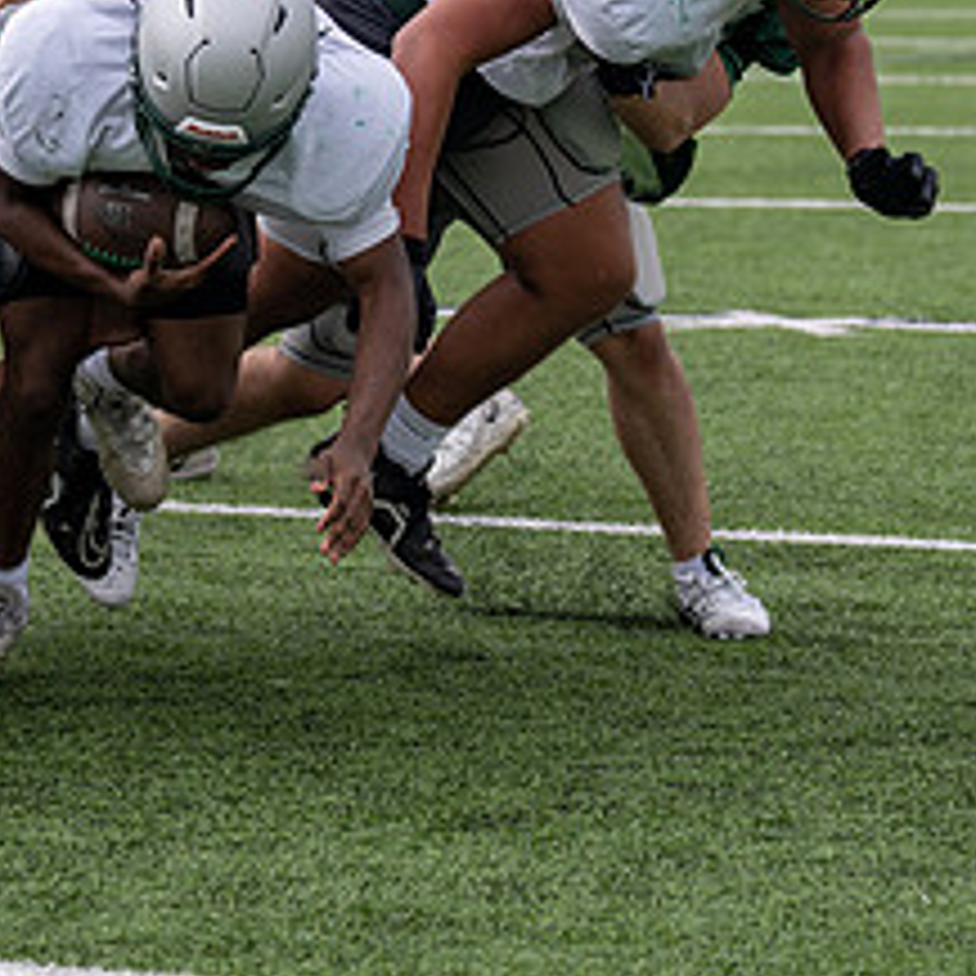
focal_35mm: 219
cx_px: 172
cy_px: 122
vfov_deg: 8.0
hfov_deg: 8.0
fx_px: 6986
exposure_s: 1/2500
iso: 125
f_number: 2.8
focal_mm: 70
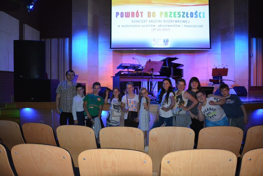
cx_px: 132
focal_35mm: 27
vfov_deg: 48.0
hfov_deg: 67.3
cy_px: 88
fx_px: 197
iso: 3200
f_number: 3.5
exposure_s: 1/60
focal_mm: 18
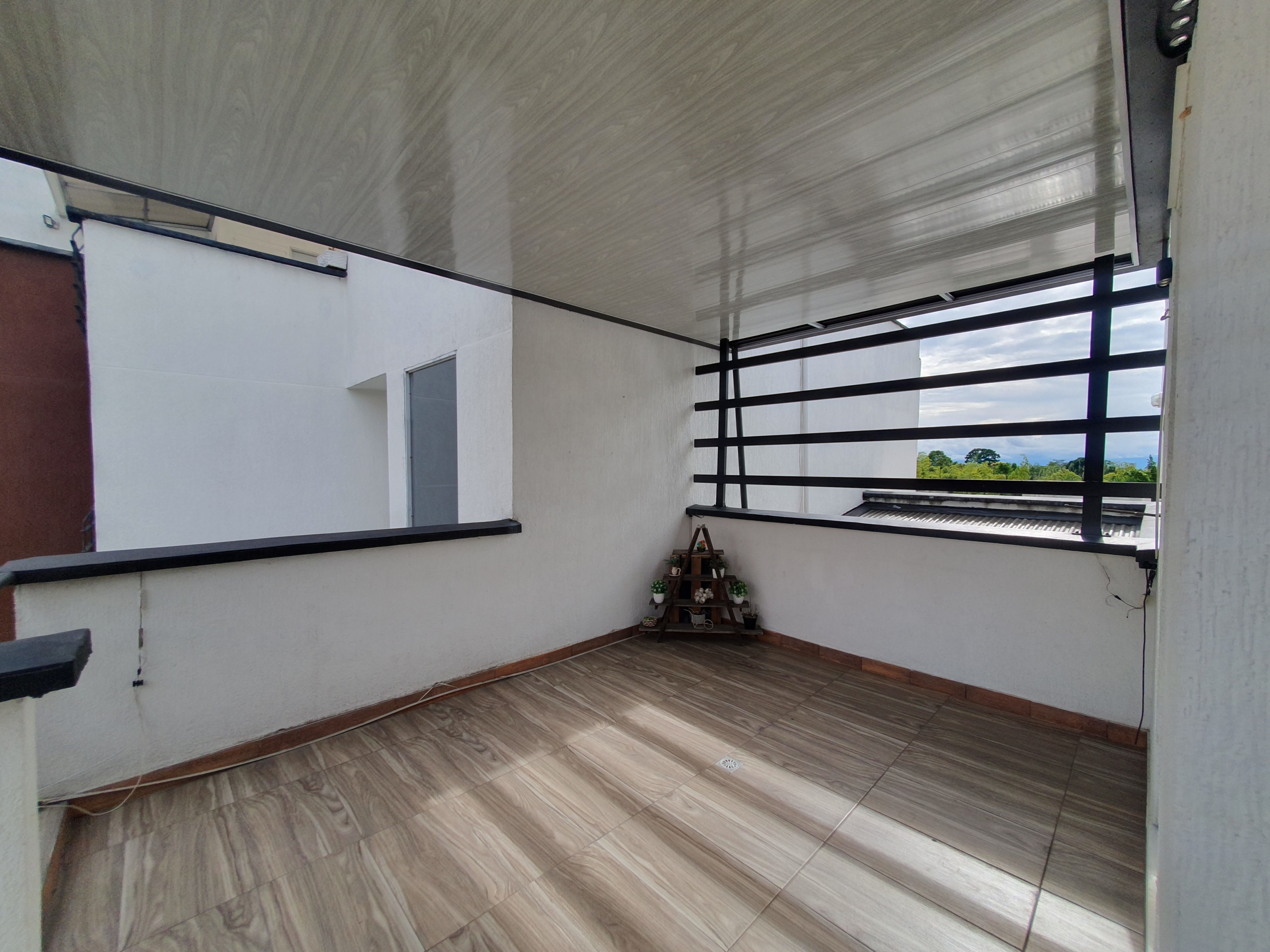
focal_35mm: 13
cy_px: 476
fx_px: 477
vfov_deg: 89.9
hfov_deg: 106.2
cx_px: 635
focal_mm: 1.8
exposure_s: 1/646
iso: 50
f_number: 2.2
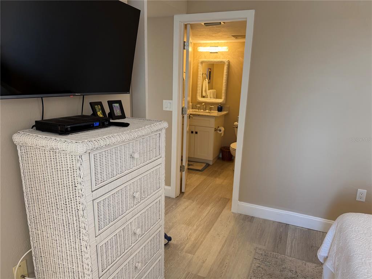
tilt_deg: -13.4
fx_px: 258
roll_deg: -1.6
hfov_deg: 71.6
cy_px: 140
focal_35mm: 24
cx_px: 186
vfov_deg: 56.8
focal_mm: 6.76
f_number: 1.78
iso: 200
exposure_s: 1/60
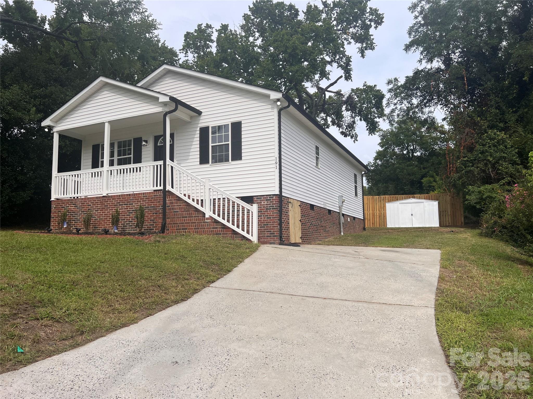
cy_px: 200
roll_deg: +0.1
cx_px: 266
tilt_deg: +8.3
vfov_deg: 53.1
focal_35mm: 26
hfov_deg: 67.3
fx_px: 400
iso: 50
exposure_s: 1/3968
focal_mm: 5.7
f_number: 1.5
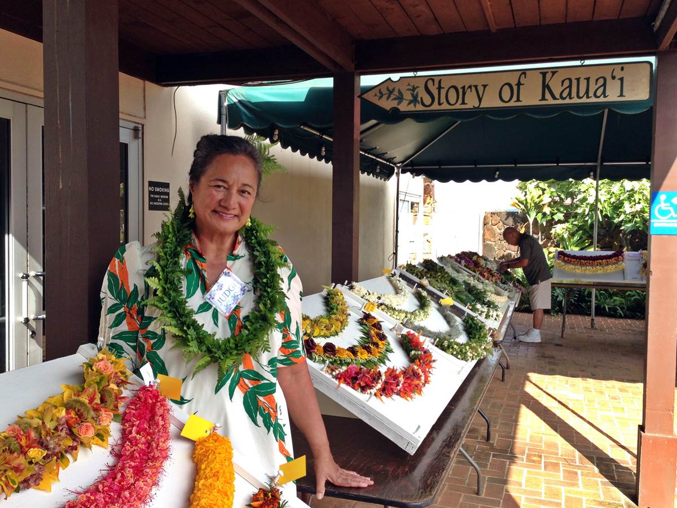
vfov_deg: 42.9
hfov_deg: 55.4
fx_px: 645
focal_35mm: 33
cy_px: 254
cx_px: 338
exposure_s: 1/223
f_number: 2.4
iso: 50
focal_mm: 4.12
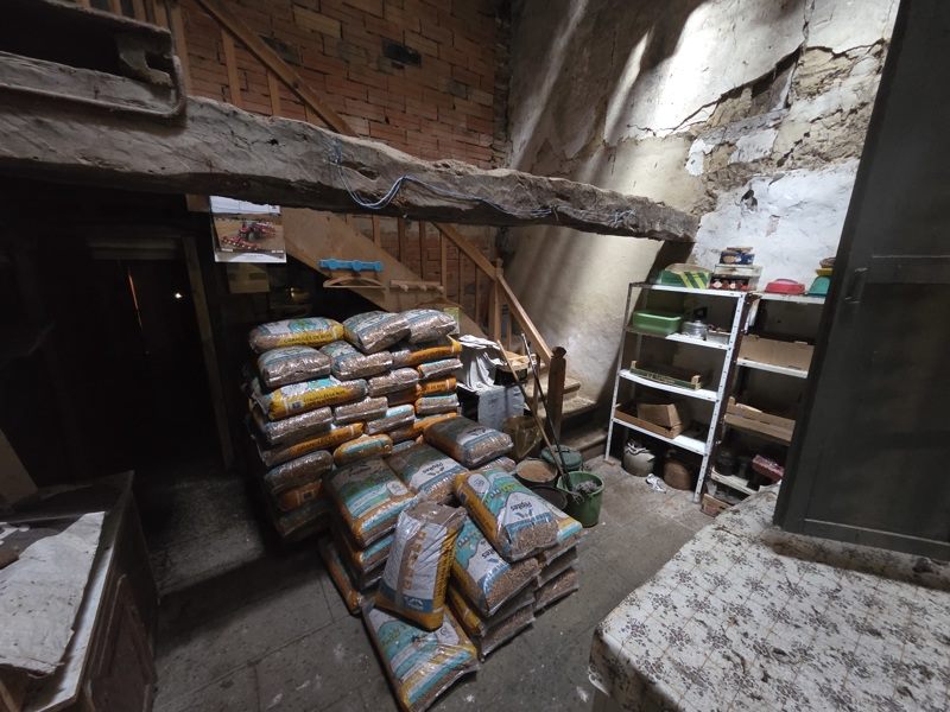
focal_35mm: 13
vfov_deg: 89.9
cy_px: 356
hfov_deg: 106.2
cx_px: 475
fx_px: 357
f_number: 2.2
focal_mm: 2.2
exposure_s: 1/25
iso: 1600
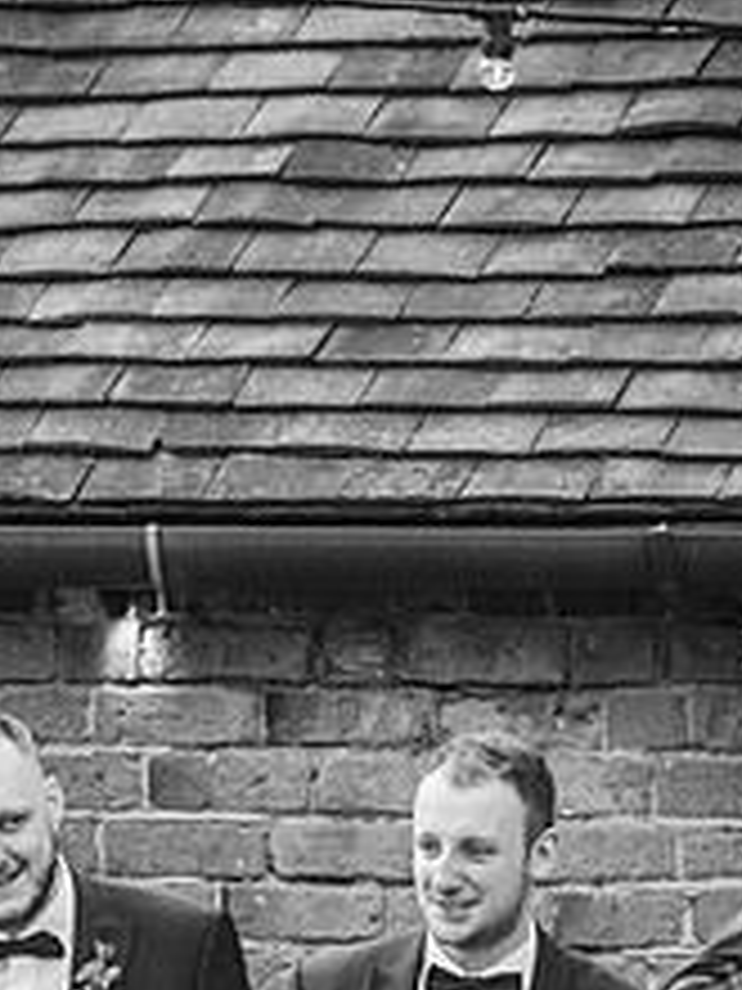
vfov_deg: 5.0
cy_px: 972
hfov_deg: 3.7
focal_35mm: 399
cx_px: 297
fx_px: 11404
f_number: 2.8
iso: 110
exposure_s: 1/200
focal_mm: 135
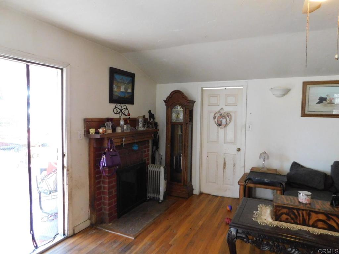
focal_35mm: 23
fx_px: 225
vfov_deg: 58.9
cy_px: 127
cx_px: 170
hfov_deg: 73.9
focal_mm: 4
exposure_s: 1/50
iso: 800
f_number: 3
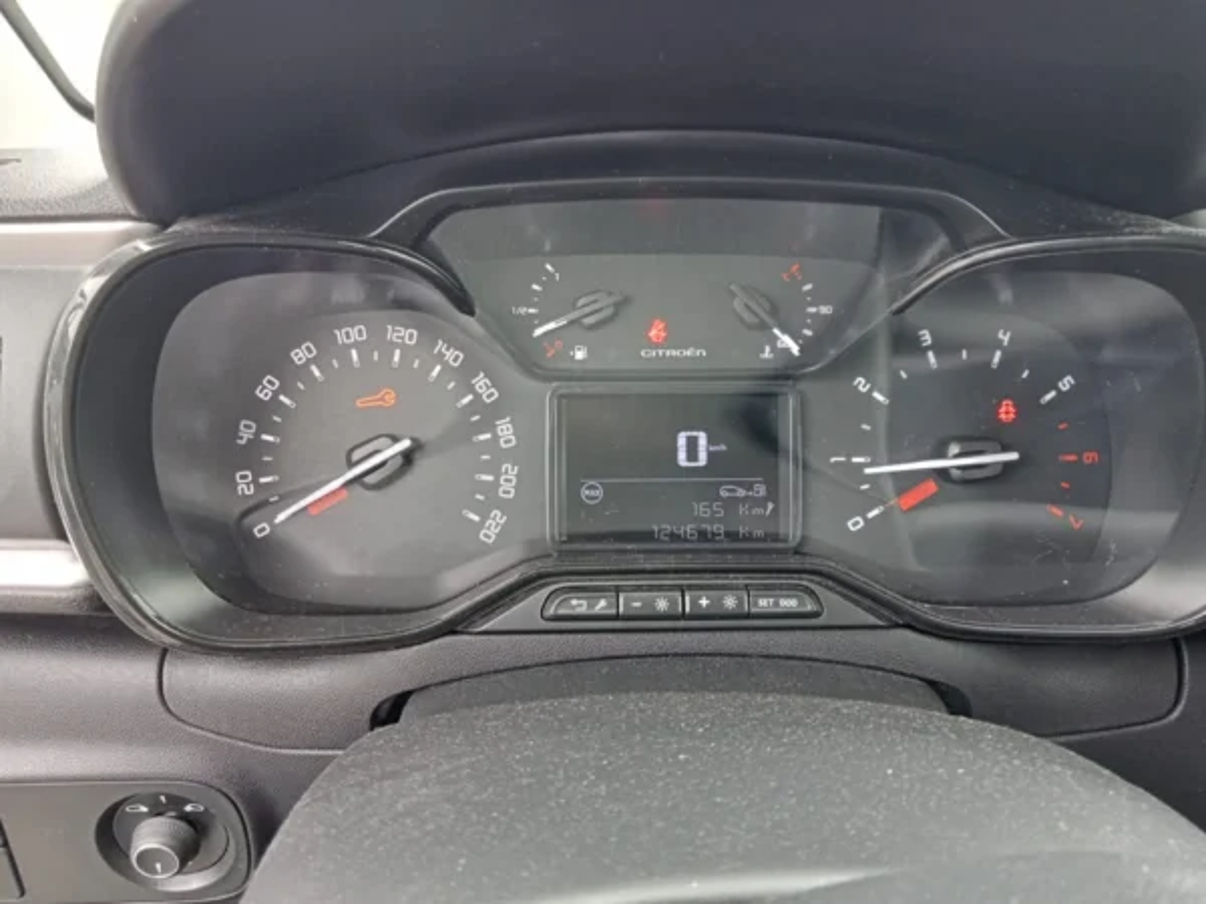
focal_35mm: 28
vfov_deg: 49.7
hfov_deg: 63.4
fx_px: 976
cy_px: 452
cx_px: 603
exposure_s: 1/33.3
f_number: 2.2
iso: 243
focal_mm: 3.46
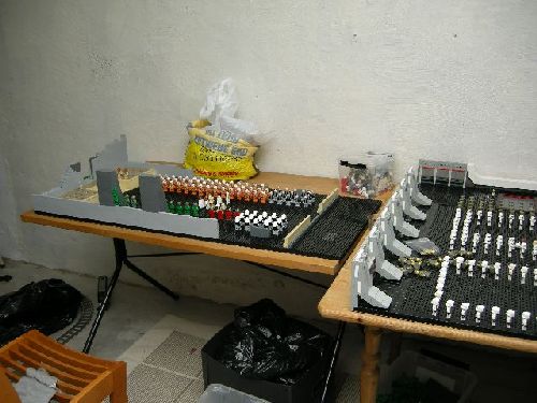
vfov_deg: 39.7
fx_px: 558
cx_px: 268
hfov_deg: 51.4
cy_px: 202
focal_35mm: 36
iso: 64
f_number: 2.7
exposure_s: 1/60
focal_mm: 7.5
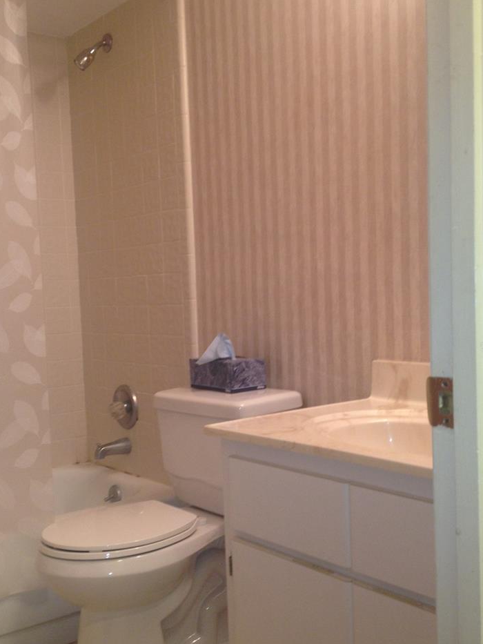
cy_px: 347
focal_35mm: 45
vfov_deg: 42.0
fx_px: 837
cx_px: 219
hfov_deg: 32.2
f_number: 2.4
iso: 80
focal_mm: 4.28
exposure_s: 1/20
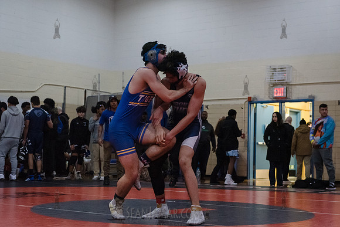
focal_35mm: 63
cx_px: 175
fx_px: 596
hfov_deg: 31.8
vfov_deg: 21.5
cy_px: 109
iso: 8000
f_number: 3.2
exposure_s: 1/400
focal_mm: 58
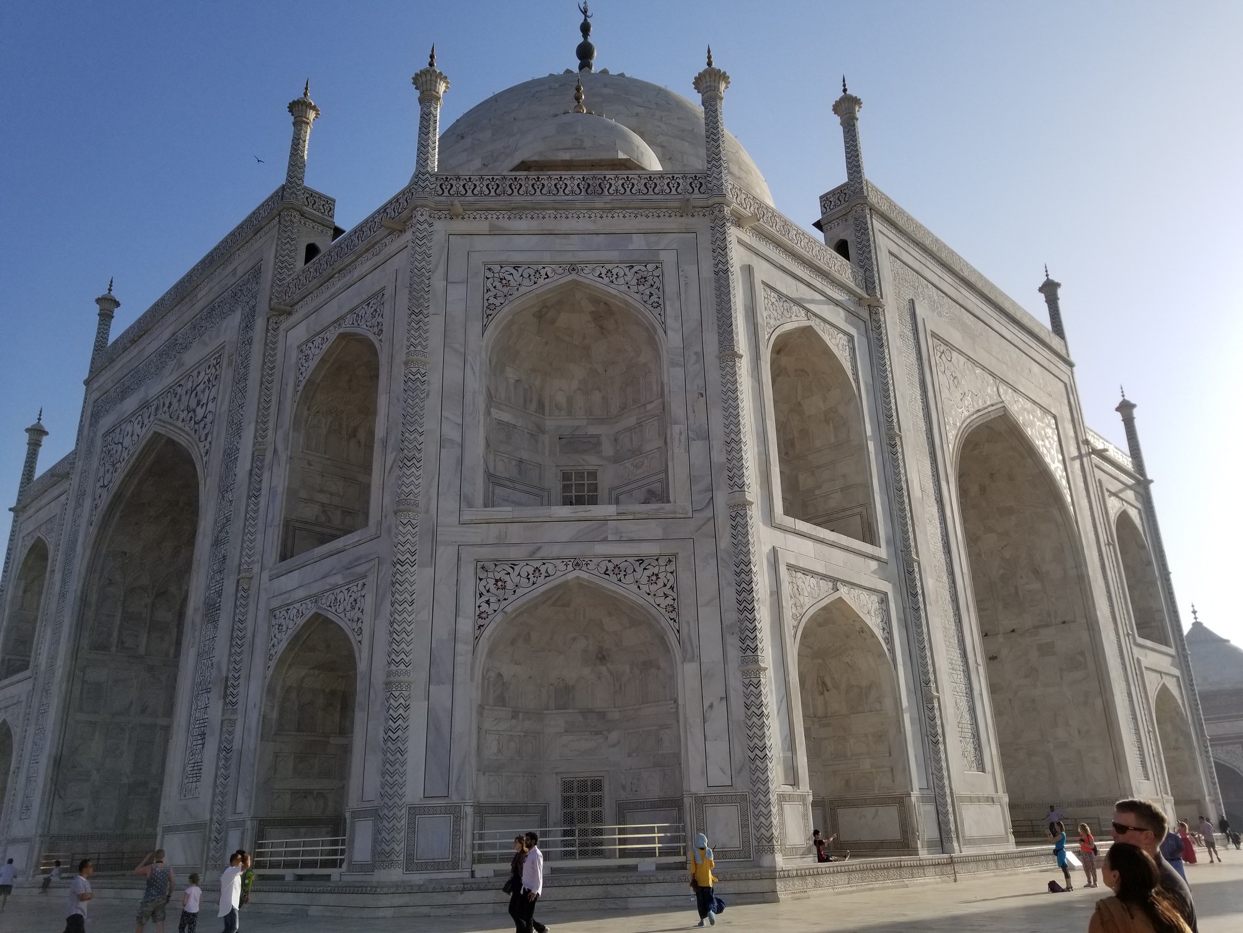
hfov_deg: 67.3
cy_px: 466
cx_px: 622
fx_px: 934
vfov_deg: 53.1
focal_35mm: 26
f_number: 1.7
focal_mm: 4.3
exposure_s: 1/3200
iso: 50
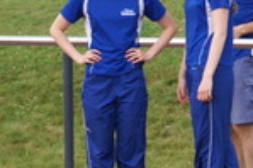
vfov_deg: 3.6
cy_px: 2
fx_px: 2668
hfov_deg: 5.4
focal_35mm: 380
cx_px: 350
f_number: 5.6
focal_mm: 70
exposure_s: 1/250
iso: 320
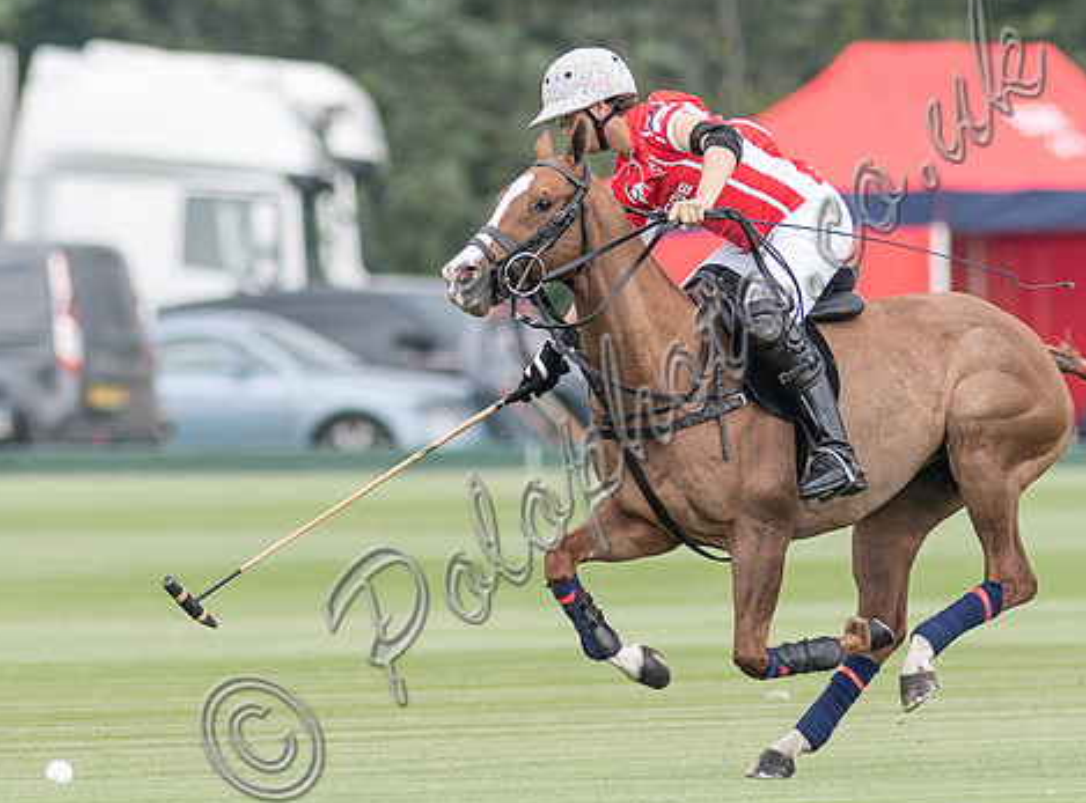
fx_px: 40556
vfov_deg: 1.1
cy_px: 302
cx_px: 581
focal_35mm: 1299
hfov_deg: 1.5
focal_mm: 300
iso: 320
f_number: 2.8
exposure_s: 1/1600
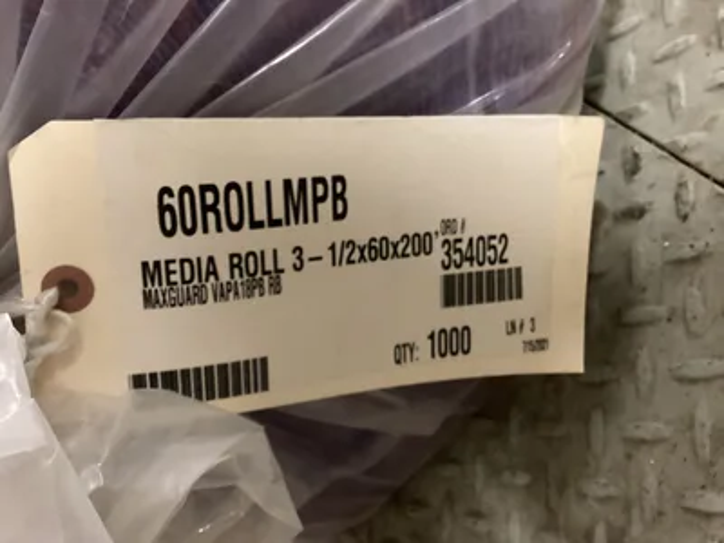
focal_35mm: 31
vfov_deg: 45.4
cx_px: 362
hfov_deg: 58.4
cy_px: 272
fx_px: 648
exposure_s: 1/25
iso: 800
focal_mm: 3.3
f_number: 2.4
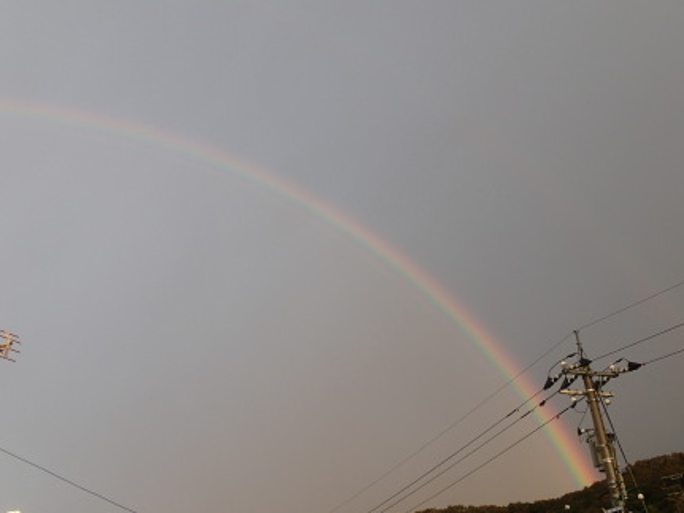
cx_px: 317
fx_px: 770
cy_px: 267
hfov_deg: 47.8
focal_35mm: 39
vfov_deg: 36.8
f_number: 3.5
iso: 100
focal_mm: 6.42
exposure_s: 1/80
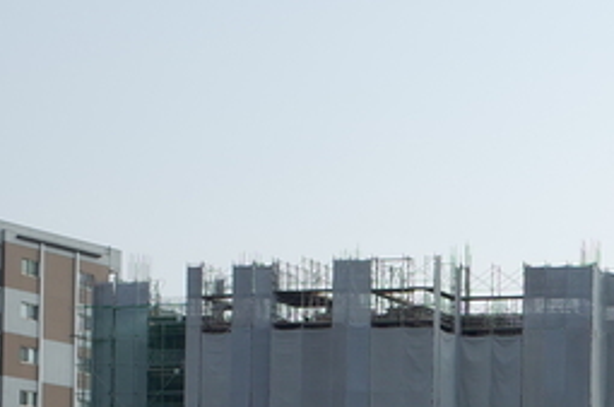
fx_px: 2247
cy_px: 760
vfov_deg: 9.8
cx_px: 992
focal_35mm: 132
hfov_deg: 14.3
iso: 100
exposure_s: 1/320
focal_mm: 18.3
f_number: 5.6
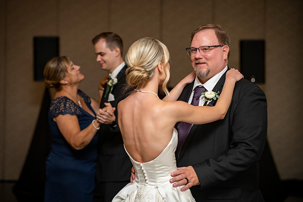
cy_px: 101
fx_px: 1047
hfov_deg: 16.5
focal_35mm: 125
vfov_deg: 11.0
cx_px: 152
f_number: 3.5
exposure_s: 1/100
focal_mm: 122
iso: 640
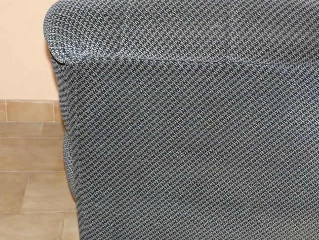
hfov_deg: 26.4
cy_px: 156
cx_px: 224
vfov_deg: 20.1
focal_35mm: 73
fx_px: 673
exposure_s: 1/40
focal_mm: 8.3
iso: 320
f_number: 3.2
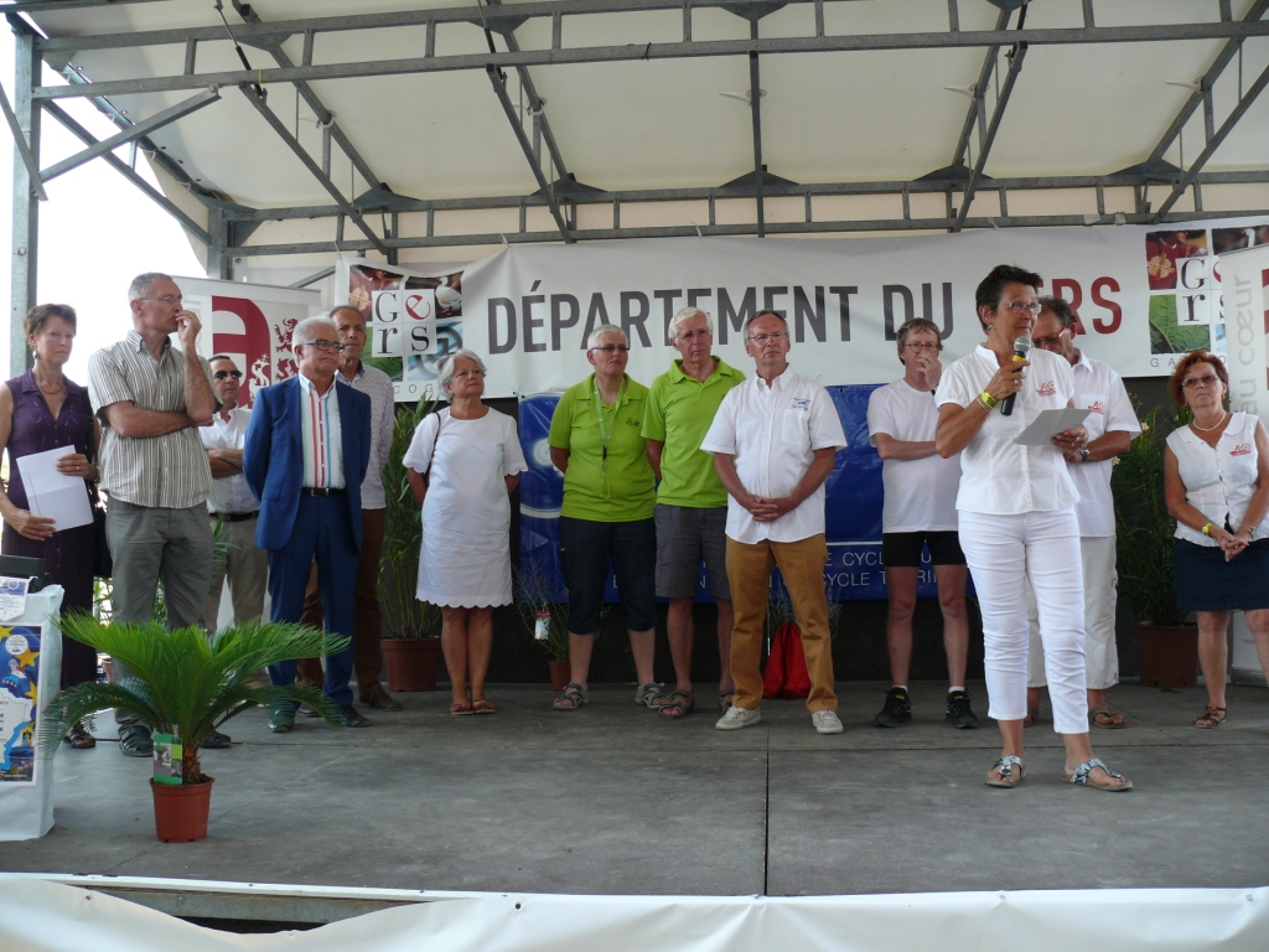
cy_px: 476
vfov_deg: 40.7
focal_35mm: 35
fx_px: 1283
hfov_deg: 52.6
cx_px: 634
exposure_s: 1/100
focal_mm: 7.4
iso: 100
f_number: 2.8
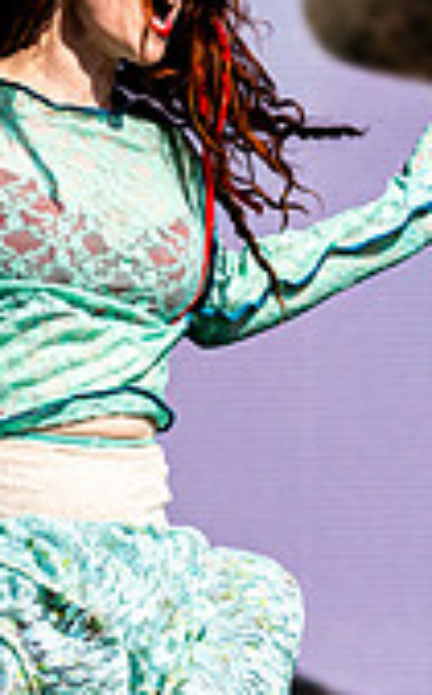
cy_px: 552
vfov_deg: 3.9
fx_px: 10291
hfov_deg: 2.4
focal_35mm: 544
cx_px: 128
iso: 200
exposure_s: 1/5000
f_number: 4
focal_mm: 130
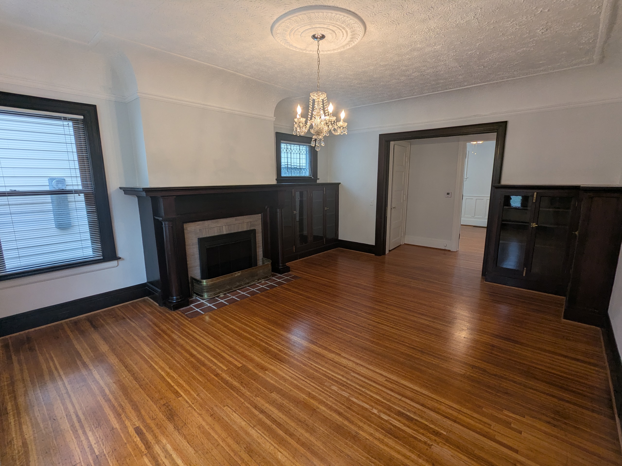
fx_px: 287
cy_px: 233
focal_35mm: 16
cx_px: 311
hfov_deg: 94.5
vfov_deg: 78.1
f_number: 2.2
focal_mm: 2.35
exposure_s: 1/60
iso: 46
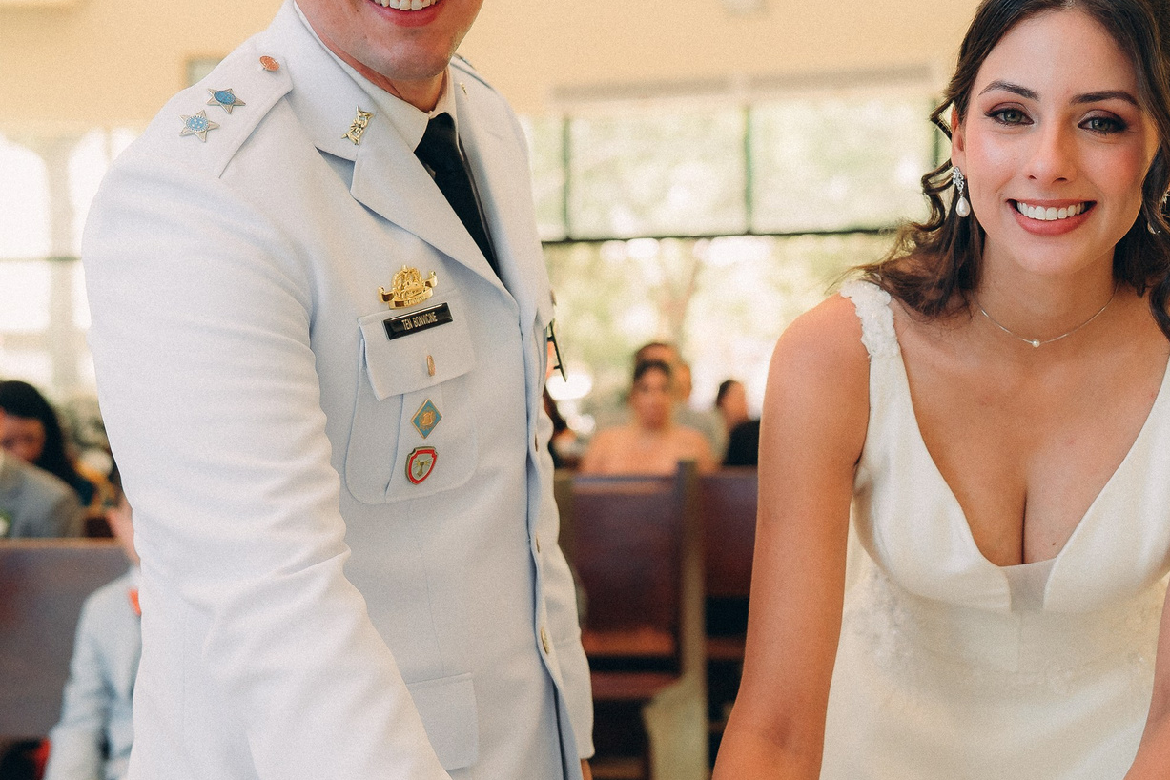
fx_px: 2372
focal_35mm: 73
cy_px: 392
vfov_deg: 18.7
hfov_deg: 27.6
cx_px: 770
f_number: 2.8
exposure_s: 1/400
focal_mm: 35
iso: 640
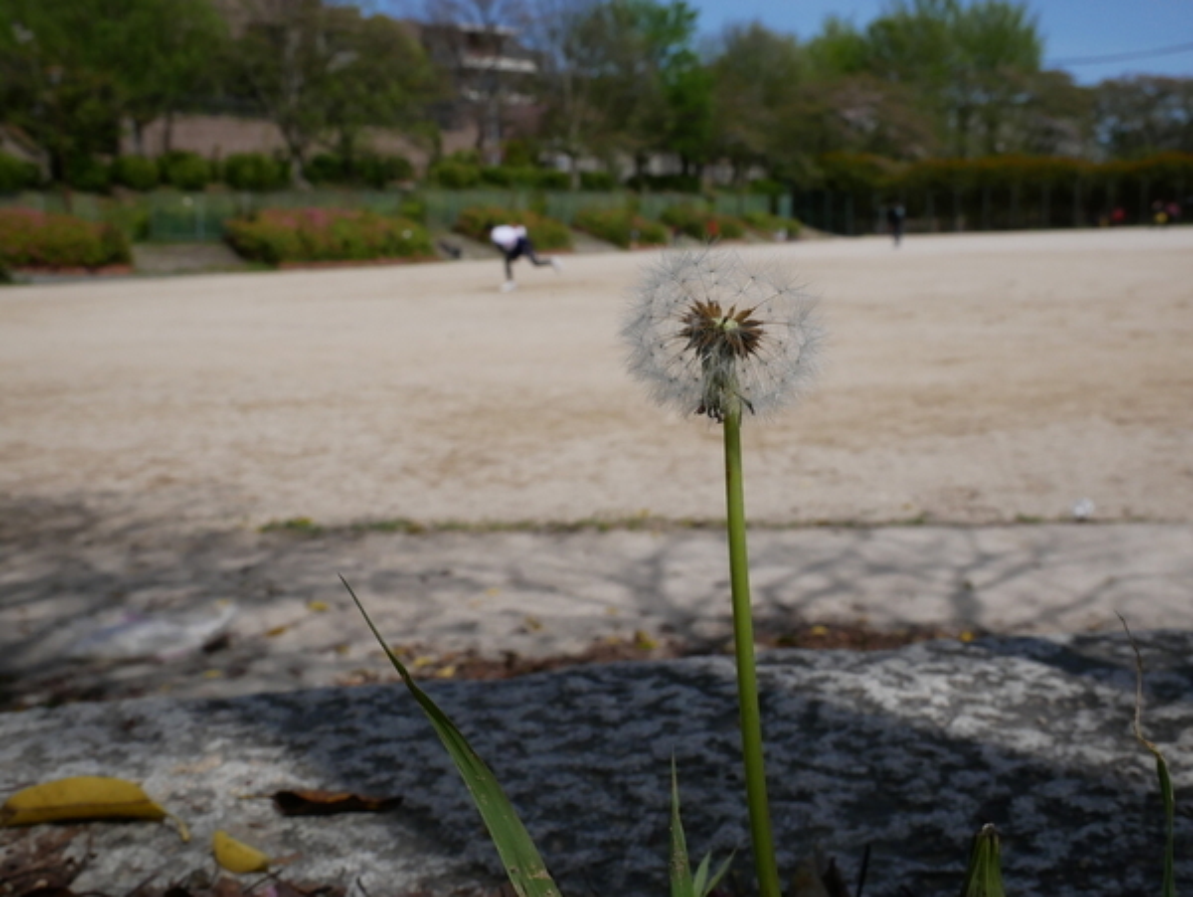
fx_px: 1380
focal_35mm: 40
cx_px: 596
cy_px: 448
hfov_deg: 46.8
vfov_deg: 36.0
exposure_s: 1/1600
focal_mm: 20
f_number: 11
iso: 800
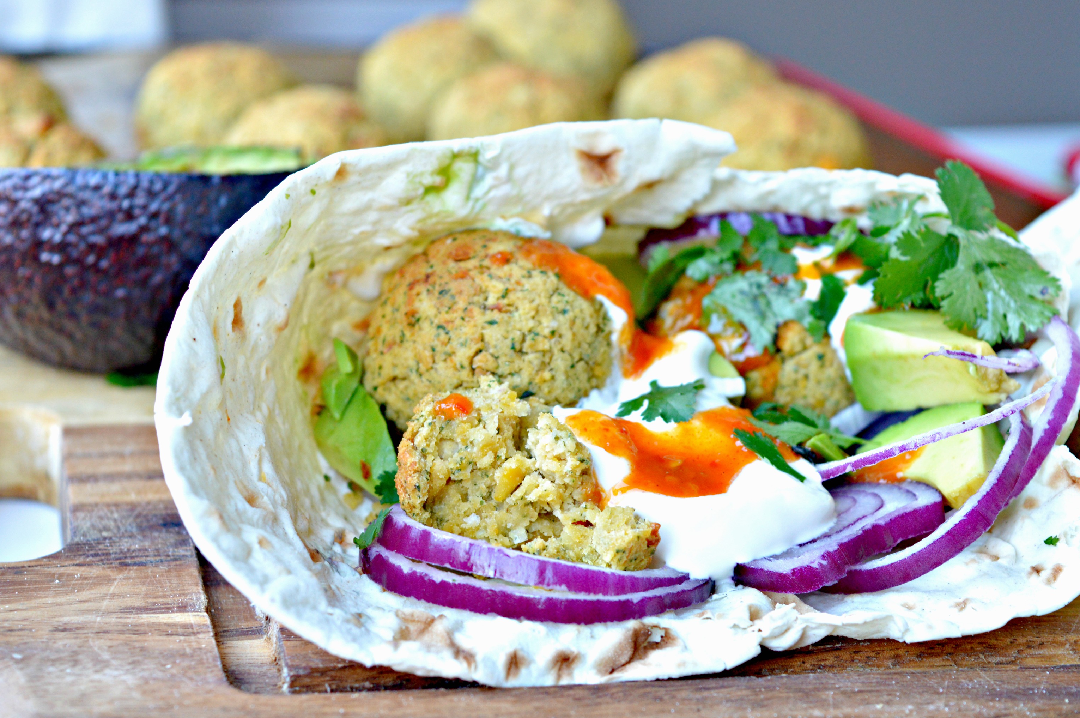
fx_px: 2684
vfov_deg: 15.2
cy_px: 352
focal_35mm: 90
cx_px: 525
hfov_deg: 22.8
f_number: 5.6
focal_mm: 55
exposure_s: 1/15
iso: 400
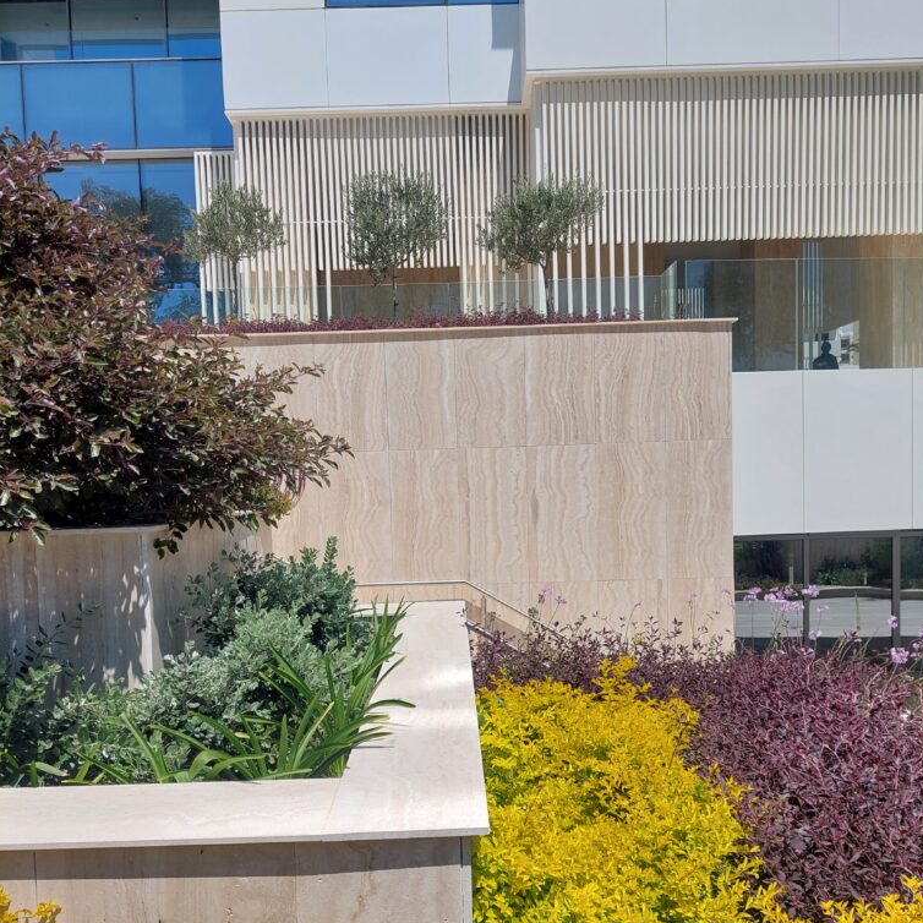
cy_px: 541
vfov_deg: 53.8
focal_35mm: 30
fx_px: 905
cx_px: 468
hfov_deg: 54.0
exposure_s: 1/2965
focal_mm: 5.23
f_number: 1.8
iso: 40
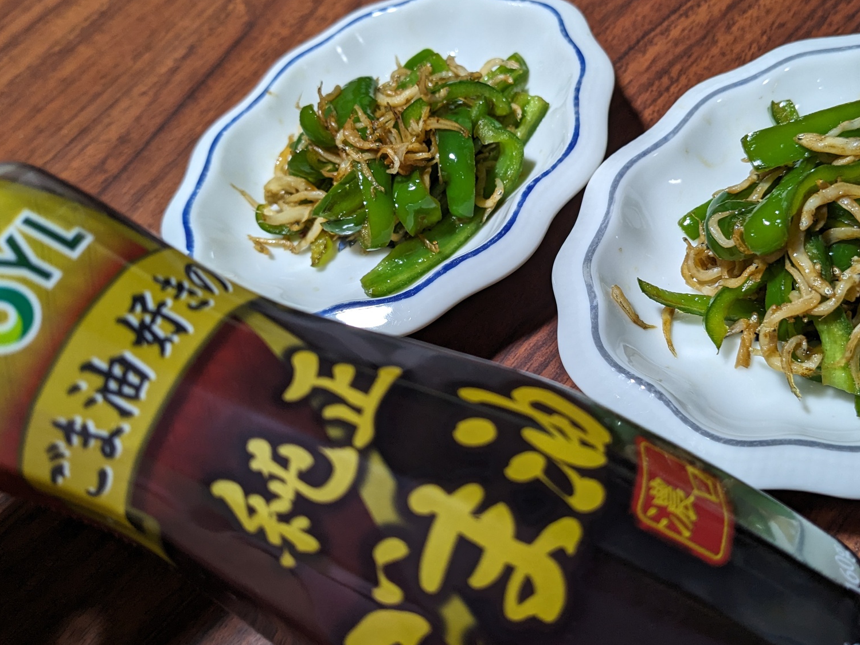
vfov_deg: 39.6
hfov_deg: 51.1
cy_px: 290
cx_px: 507
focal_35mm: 36
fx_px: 894
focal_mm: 4.38
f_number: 1.73
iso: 72
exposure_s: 1/30
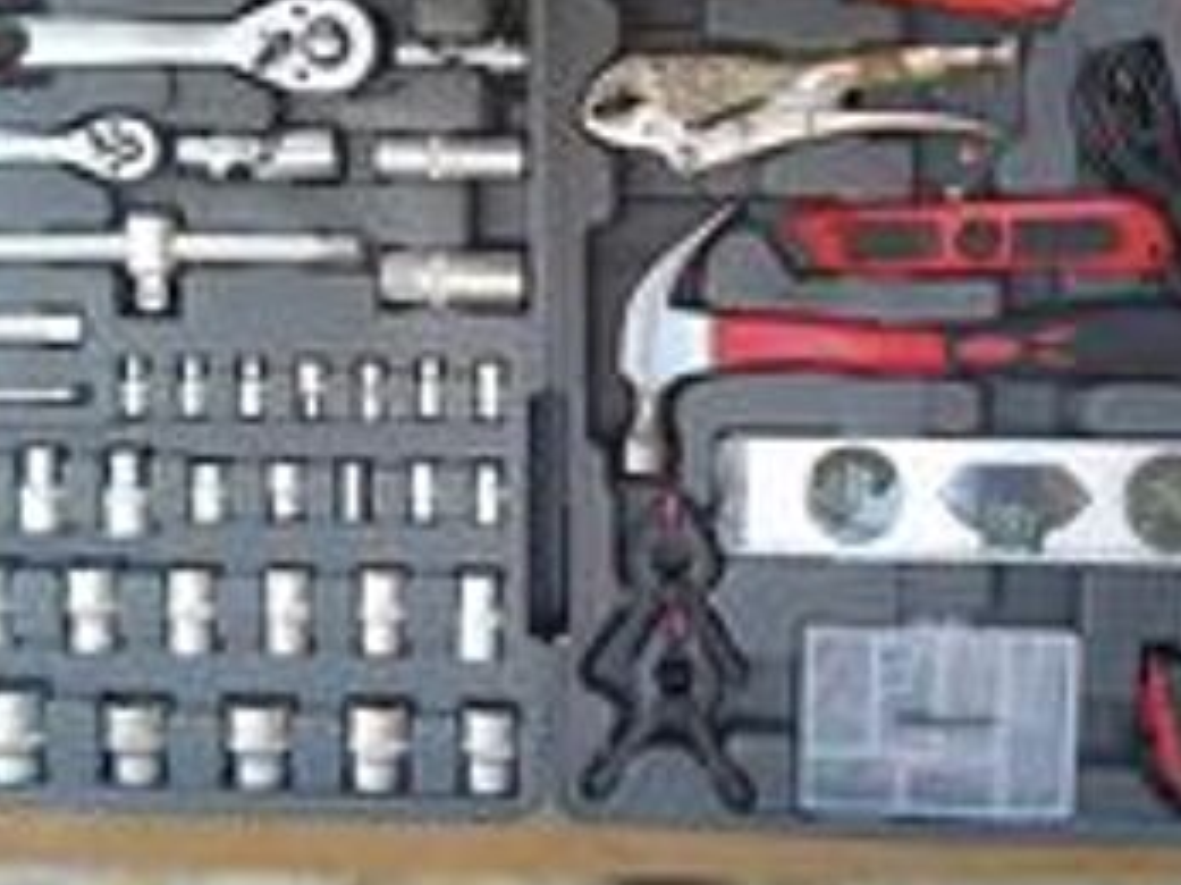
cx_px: 585
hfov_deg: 51.4
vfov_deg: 39.4
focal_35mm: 36
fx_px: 1228
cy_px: 334
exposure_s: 1/50
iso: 40
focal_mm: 3.98
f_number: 1.8
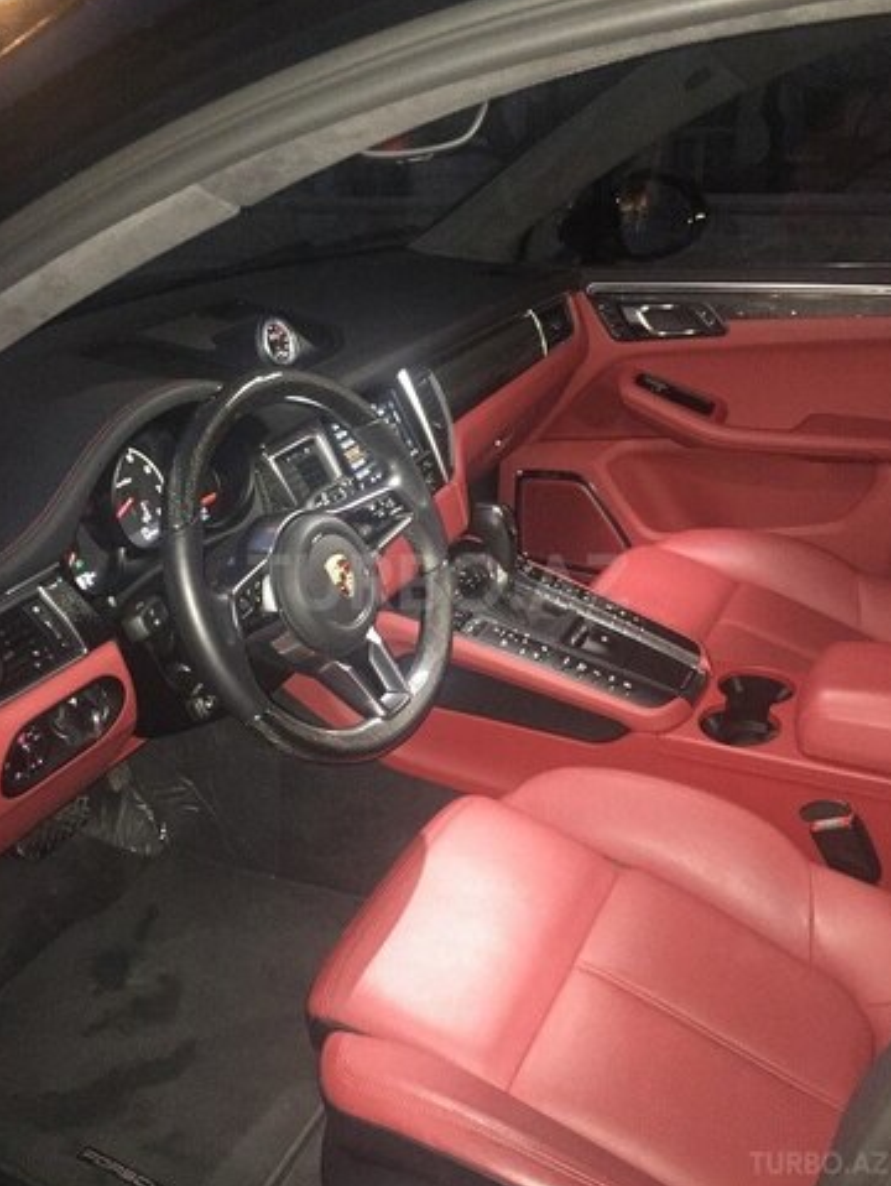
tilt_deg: -26.5
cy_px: 582
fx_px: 1028
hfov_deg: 46.9
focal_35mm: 30
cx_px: 438
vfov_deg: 59.9
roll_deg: +3.6
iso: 640
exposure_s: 1/17
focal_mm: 4.15
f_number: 2.2
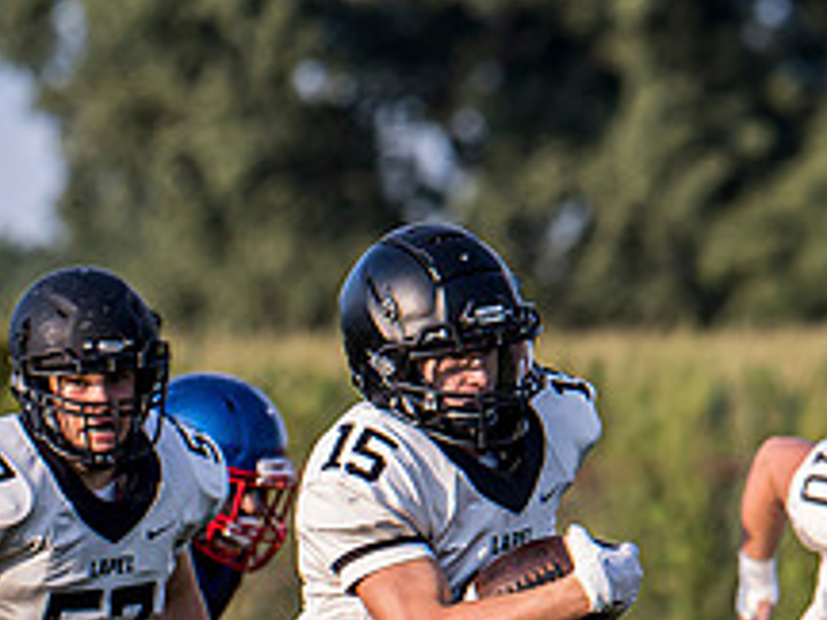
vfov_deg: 1.4
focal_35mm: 1079
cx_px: 375
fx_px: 25778
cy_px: 779
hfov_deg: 1.8
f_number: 4
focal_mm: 200
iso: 500
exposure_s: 1/1600
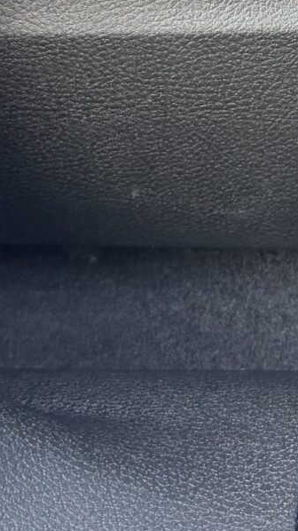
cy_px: -89
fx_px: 1575
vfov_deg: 18.2
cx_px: 453
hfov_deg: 10.4
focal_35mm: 112
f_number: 1.78
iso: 200
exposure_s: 1/172
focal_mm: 6.76
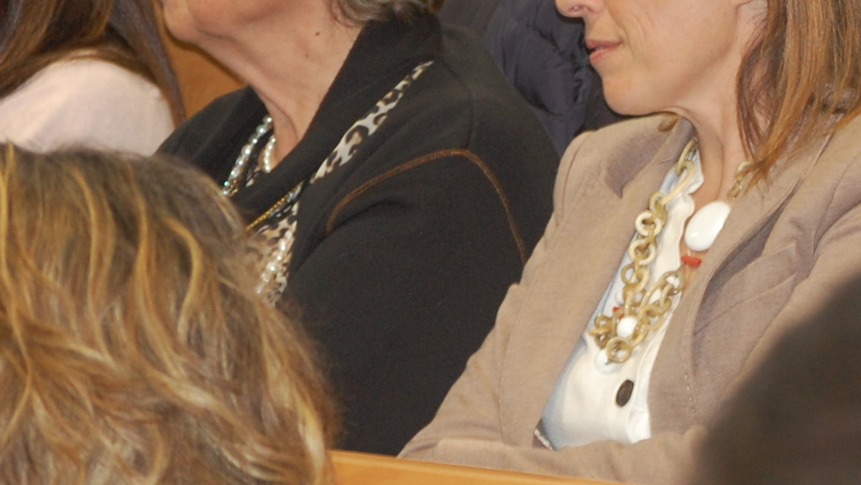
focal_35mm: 585
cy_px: 84
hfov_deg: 3.7
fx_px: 13368
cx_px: 697
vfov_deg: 2.1
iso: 560
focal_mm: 135
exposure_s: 1/60
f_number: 5
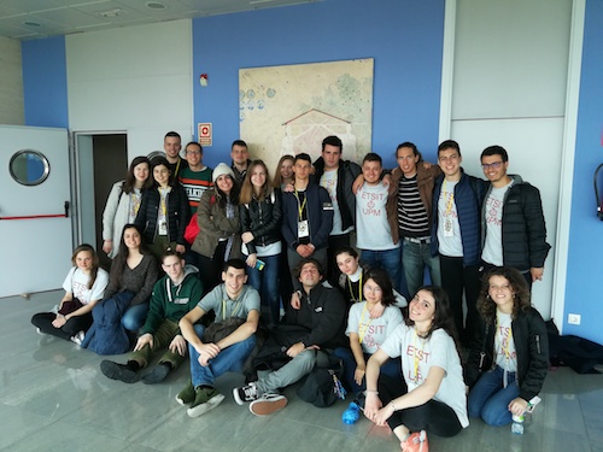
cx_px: 302
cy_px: 226
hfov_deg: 65.3
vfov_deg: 51.4
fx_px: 470
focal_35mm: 27
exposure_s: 1/50
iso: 100
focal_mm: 3.95
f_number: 2.2
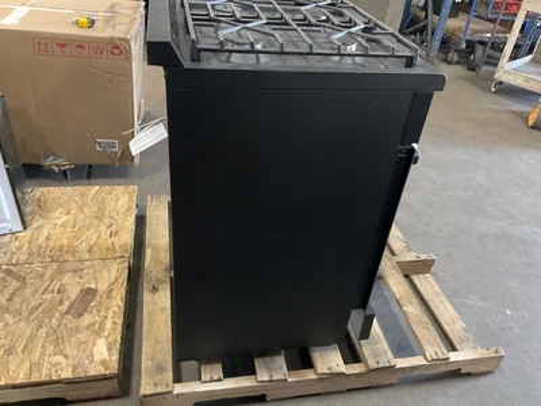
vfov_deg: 48.2
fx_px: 453
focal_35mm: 29
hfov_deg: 61.7
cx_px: 270
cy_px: 203
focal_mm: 3
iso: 320
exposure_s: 1/30
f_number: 1.8
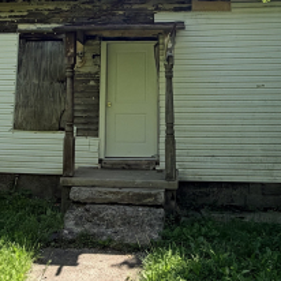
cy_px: 64
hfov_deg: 41.9
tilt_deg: +7.5
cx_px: 145
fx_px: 367
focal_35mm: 40
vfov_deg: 40.5
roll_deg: +0.1
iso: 40
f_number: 2.2
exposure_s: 1/770
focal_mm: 2.22
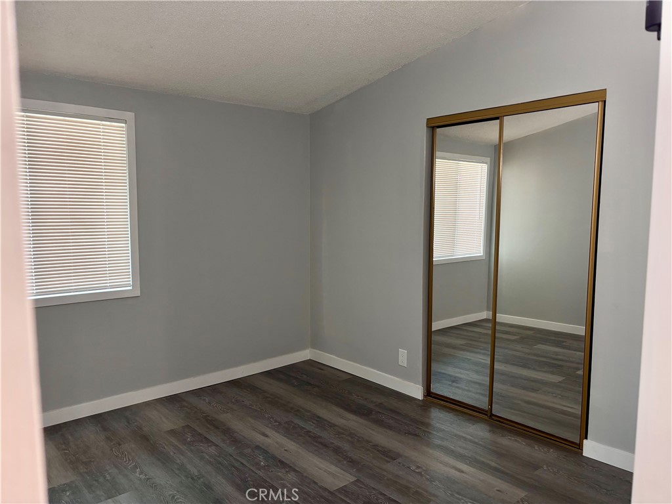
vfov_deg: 53.1
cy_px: 252
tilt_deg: -5.3
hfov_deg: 67.3
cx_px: 336
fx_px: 505
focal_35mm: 26
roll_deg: -0.2
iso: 125
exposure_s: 1/60
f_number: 1.6
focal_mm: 5.96
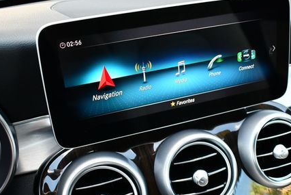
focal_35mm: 54
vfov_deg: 24.9
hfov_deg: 36.7
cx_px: 172
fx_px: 437
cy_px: 132
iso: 800
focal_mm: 18
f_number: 3.5
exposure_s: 1/160
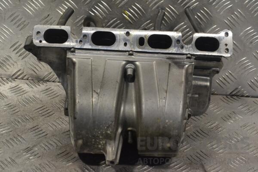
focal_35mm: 82
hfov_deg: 24.6
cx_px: 129
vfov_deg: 16.6
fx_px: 591
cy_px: 86
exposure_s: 1/320
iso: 3200
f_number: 9
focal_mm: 55
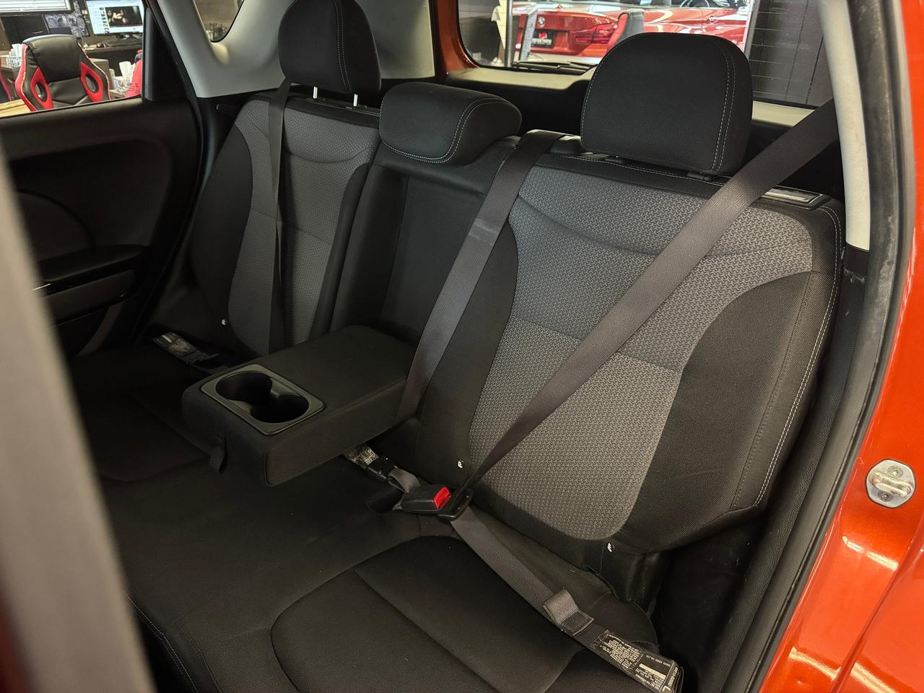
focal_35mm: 24
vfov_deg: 56.8
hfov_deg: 71.6
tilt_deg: -29.6
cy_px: 346
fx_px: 641
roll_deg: -1.0
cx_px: 462
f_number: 1.78
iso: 1250
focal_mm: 6.76
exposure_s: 1/30
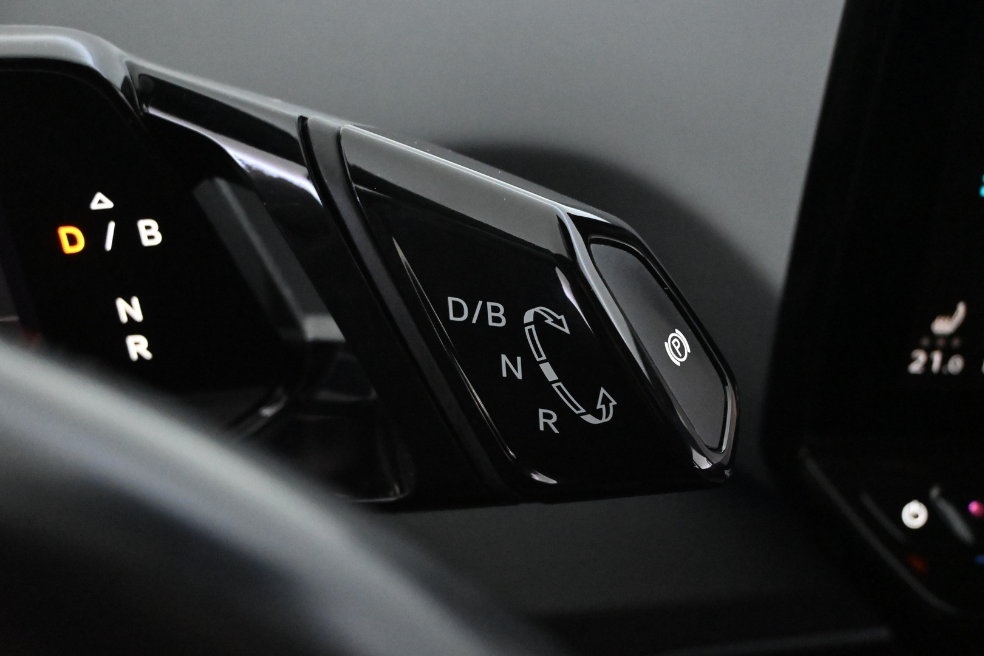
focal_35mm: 46
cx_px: 492
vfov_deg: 29.4
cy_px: 328
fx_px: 1250
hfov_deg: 43.0
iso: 10000
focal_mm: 30.5
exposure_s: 1/50
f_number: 4.8
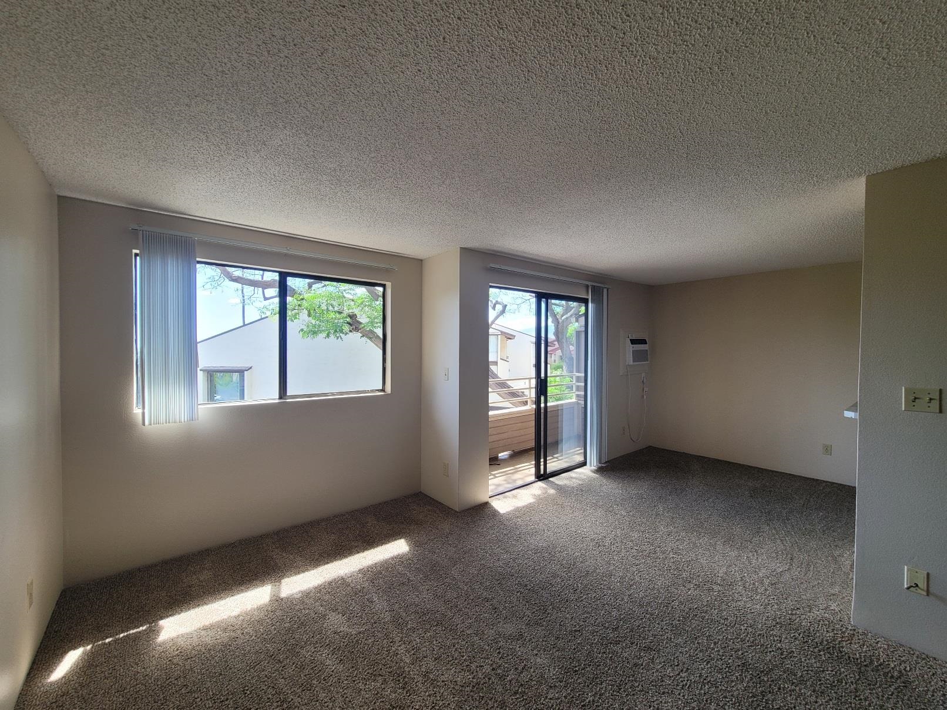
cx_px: 474
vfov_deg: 89.9
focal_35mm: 13
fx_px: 356
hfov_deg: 106.2
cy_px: 355
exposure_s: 1/145
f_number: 2.2
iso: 50
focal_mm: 2.2
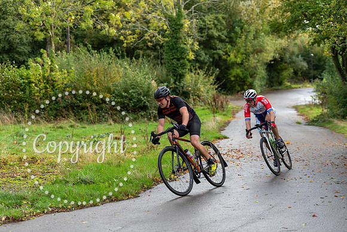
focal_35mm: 70
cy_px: 116
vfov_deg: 19.5
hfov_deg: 28.8
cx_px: 174
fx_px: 675
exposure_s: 1/500
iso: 200
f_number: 3.2
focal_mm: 70
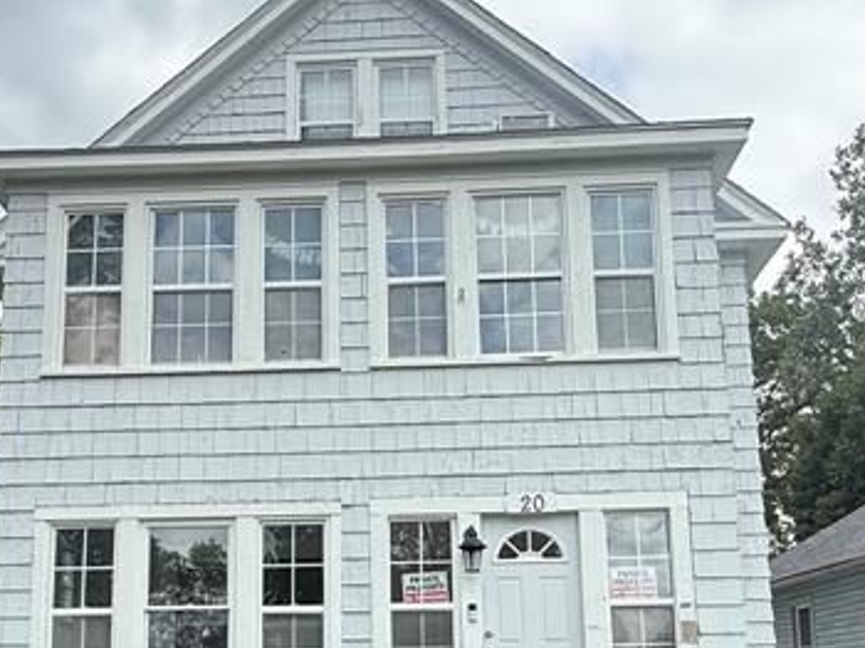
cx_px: 381
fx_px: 1024
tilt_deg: +11.2
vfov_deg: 33.9
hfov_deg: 45.7
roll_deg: +0.6
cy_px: 532
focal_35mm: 41
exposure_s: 1/672
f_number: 2.2
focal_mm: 2.22
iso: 64
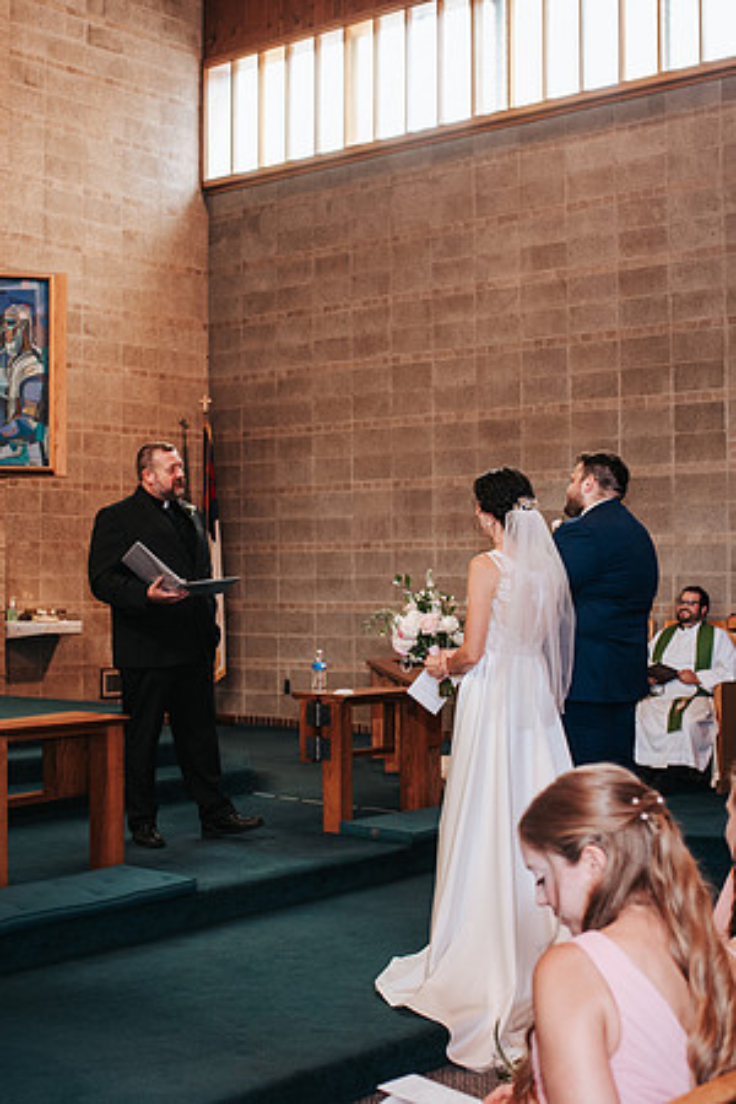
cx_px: 342
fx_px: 1609
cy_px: 552
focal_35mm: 52
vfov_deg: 37.9
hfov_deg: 25.8
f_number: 3.2
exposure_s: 1/125
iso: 1000
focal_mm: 35
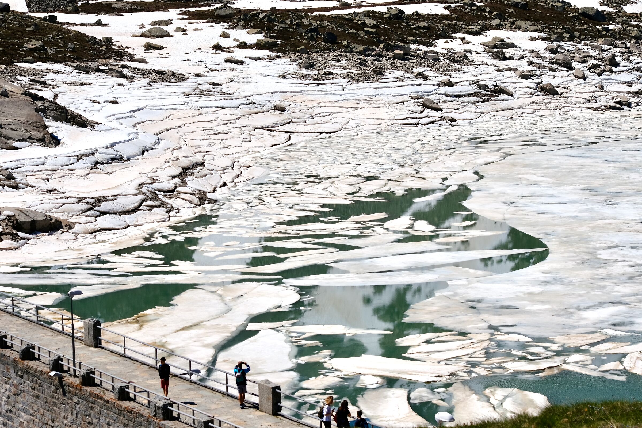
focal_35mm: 83
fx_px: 1480
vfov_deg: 16.5
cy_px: 214
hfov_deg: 24.5
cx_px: 321
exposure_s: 1/640
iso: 160
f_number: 9
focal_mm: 55
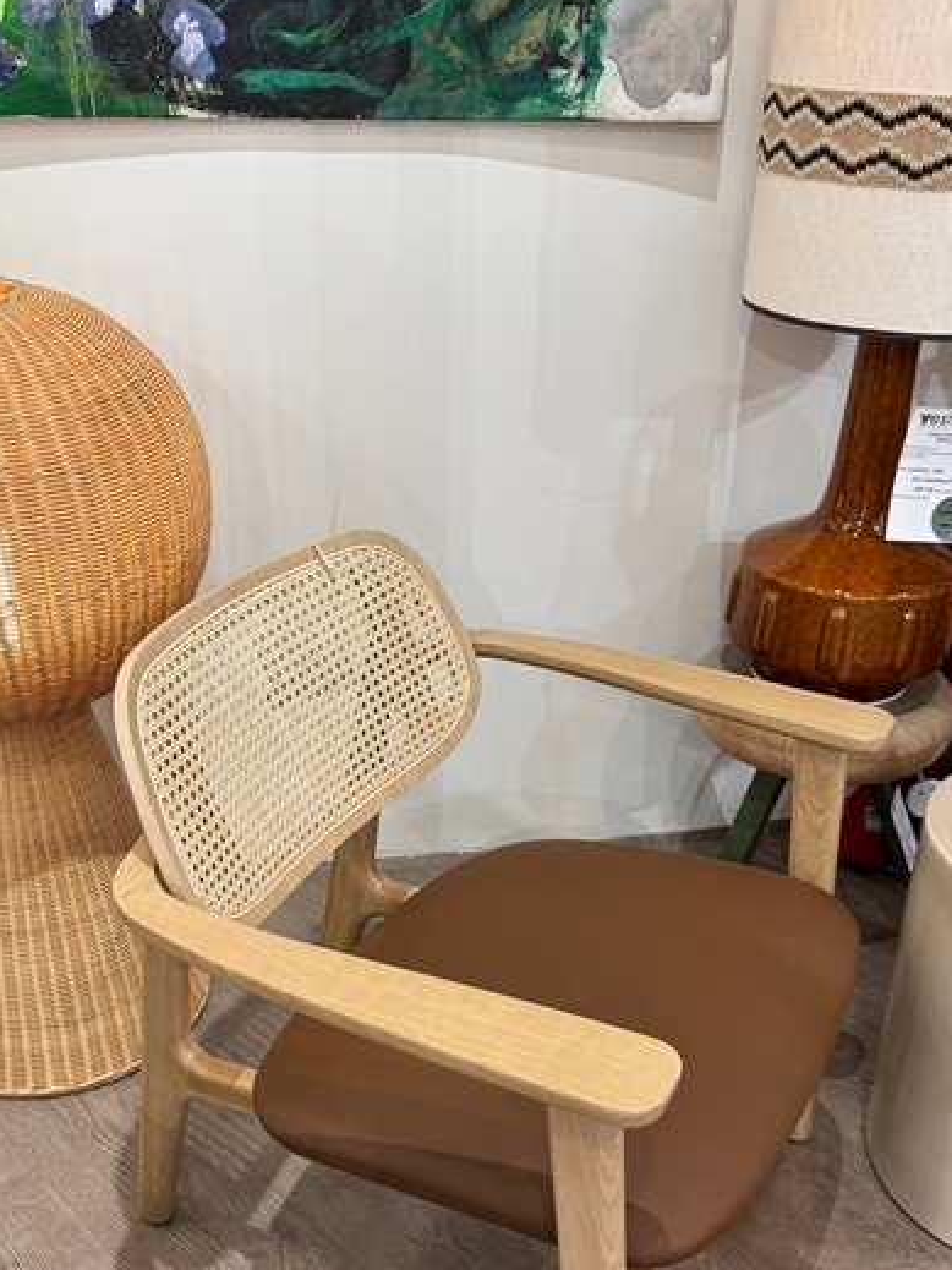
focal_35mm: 37
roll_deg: +1.7
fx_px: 1357
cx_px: 453
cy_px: 761
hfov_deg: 38.6
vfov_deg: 49.8
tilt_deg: -28.9
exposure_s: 1/100
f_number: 1.78
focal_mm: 6.76
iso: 125
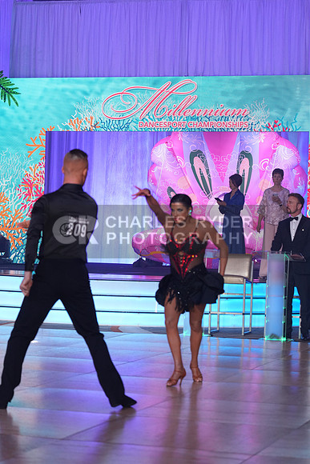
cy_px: 232
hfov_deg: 14.3
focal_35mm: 96
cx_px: 155
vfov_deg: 21.2
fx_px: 1239
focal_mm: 96
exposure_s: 1/400
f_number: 4
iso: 1250
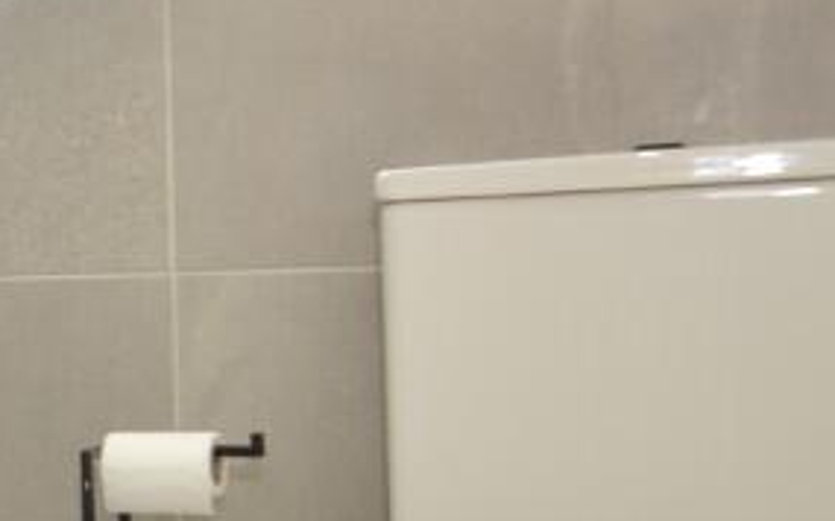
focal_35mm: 55
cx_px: -267
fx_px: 1251
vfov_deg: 23.5
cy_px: 269
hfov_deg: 29.3
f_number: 5.6
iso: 100
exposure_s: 1/15
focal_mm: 10
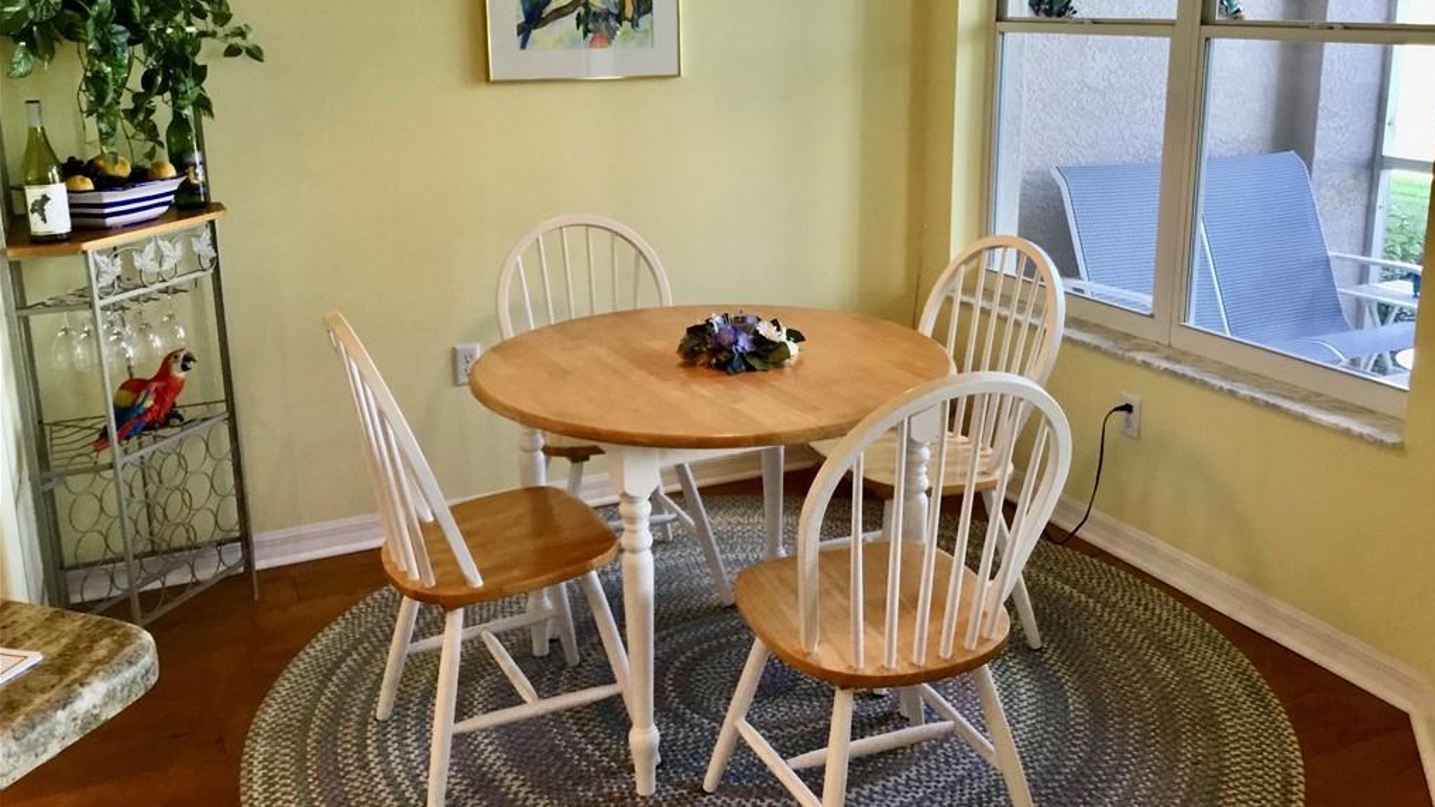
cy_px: 313
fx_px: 1294
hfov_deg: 58.0
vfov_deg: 34.5
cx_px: 721
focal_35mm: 34
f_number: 2.4
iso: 100
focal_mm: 3.3
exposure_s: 1/30
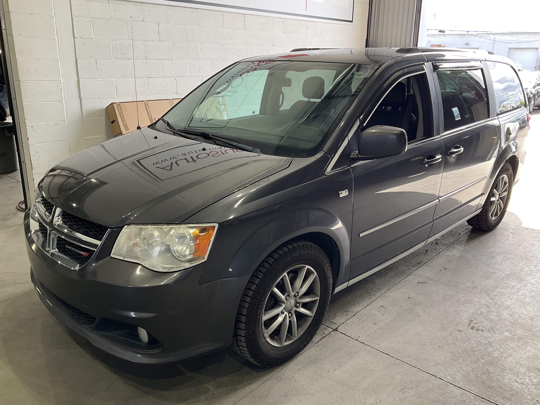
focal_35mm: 29
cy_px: 202
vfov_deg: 48.2
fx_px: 452
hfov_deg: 61.7
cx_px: 270
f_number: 1.8
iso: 32
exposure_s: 1/122
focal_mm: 3
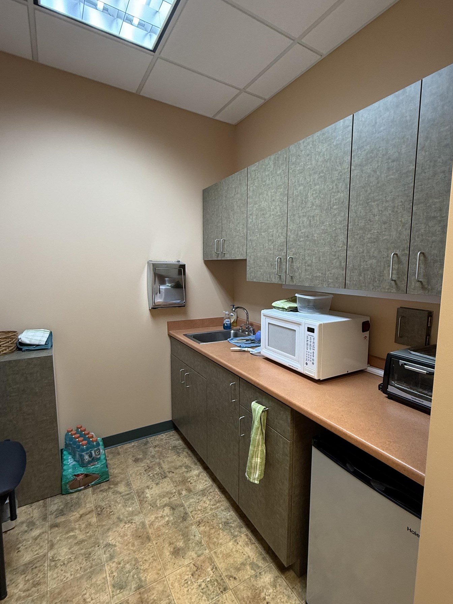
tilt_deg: -7.4
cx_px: 270
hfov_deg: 70.9
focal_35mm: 18
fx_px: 314
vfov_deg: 87.7
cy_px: 310
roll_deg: -1.7
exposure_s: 1/60
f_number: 2.2
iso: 200
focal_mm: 2.22
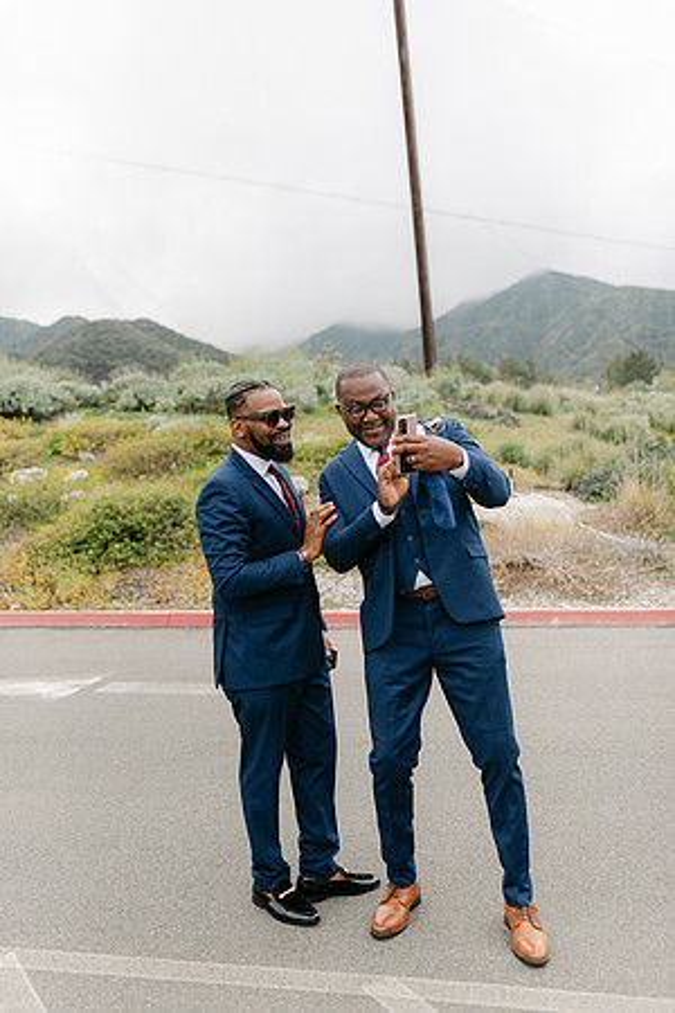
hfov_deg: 37.9
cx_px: 338
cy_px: 506
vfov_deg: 54.4
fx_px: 984
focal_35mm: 35
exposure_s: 1/4000
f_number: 2
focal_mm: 35
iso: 160
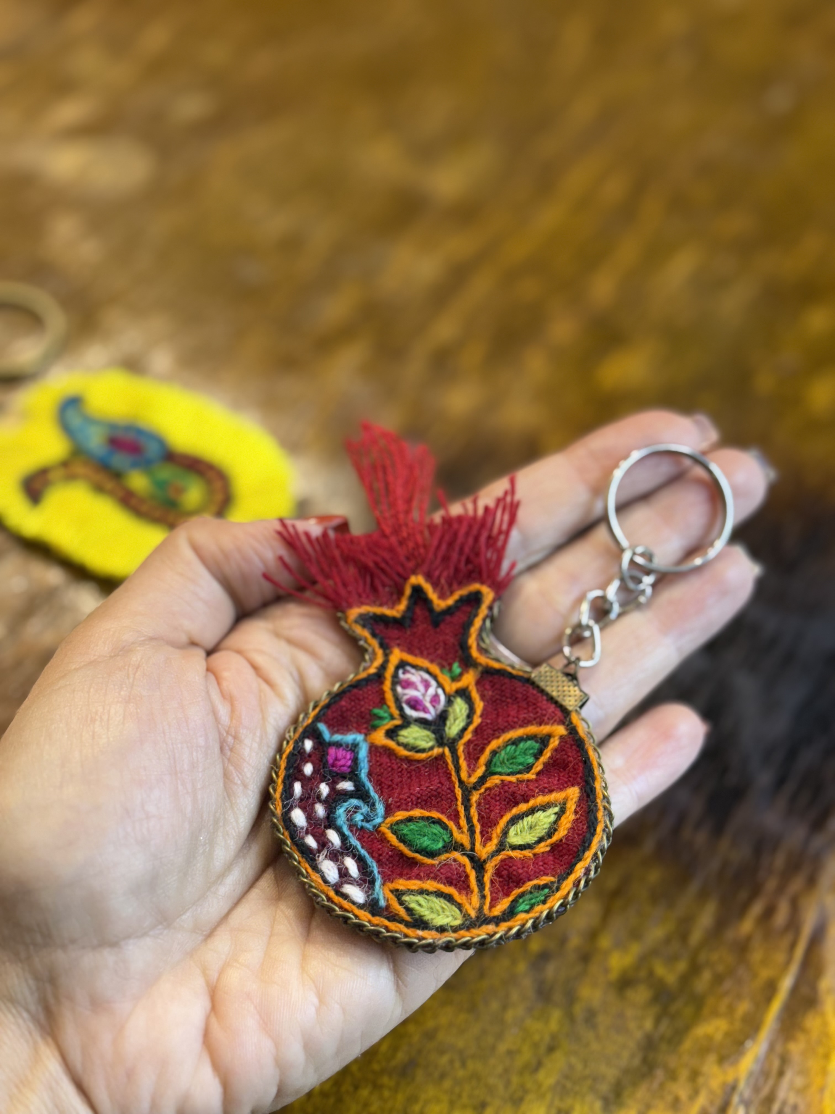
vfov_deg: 39.7
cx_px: 418
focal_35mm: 48
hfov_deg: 30.3
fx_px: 1544
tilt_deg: -52.5
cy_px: 557
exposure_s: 1/100
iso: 125
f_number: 1.78
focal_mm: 6.76
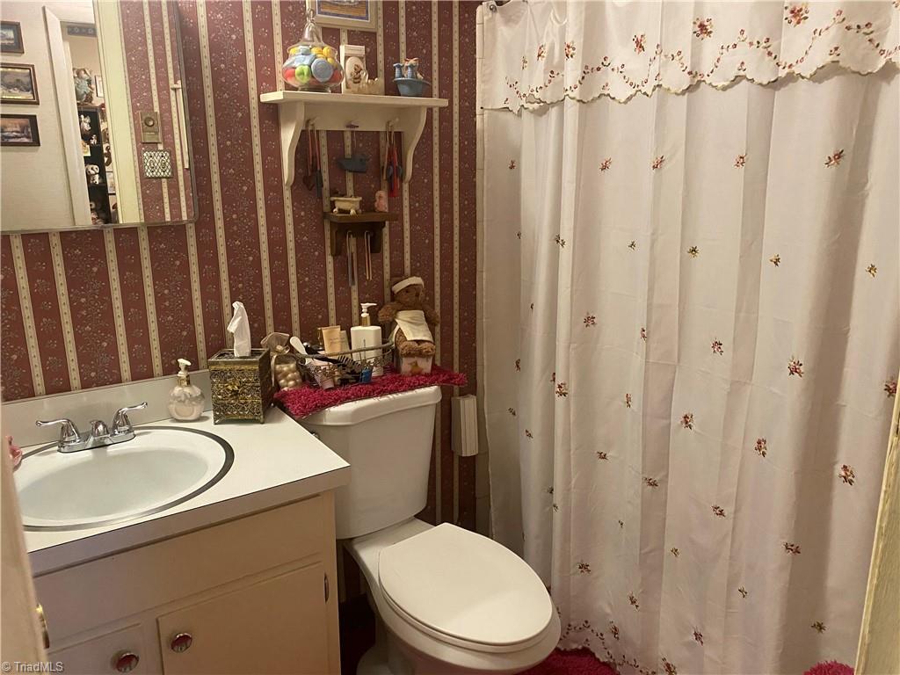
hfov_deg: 67.3
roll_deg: -0.5
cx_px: 450
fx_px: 676
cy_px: 338
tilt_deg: -13.1
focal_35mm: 26
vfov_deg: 53.1
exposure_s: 1/60
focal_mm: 4.25
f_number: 1.8
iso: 400
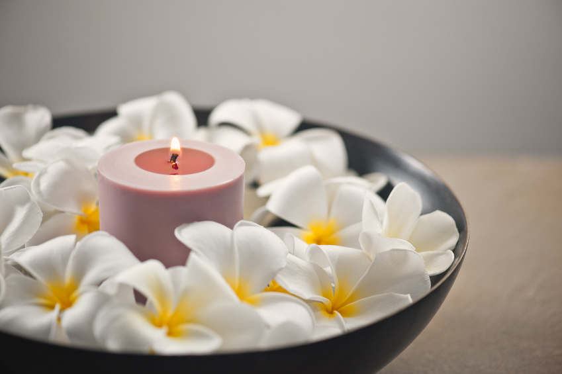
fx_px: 1638
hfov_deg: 19.5
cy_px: 187
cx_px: 281
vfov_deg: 13.0
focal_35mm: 105
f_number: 3
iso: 100
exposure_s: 1
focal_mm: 105
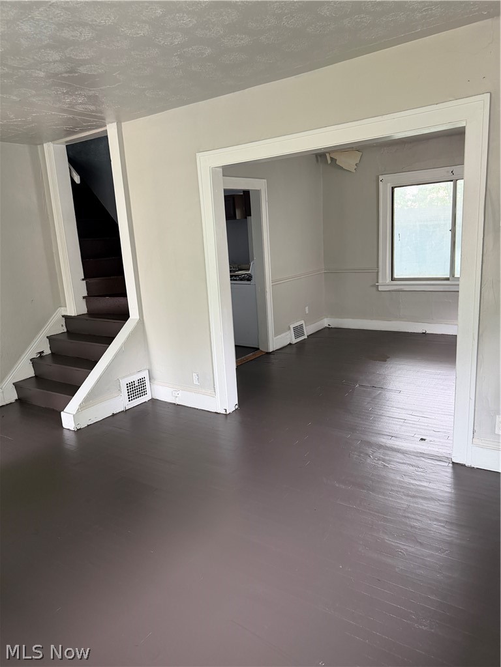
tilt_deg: -12.7
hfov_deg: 56.8
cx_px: 250
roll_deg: +3.3
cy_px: 334
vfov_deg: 71.6
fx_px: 463
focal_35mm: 24
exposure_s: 1/60
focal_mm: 6.76
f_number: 1.78
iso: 250
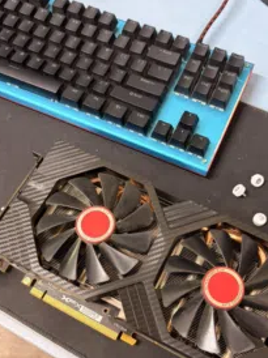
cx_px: 156
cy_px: 196
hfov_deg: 37.6
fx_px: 393
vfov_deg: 48.9
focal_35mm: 38
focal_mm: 5.96
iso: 160
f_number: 1.6
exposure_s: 1/50
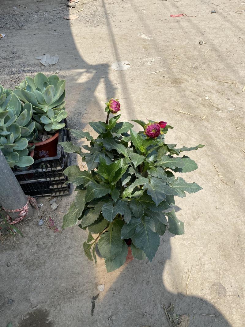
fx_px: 245
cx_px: 122
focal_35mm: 26
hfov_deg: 53.1
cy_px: 164
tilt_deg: -46.5
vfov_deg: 67.3
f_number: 1.8
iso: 32
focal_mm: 4.25
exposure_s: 1/2222
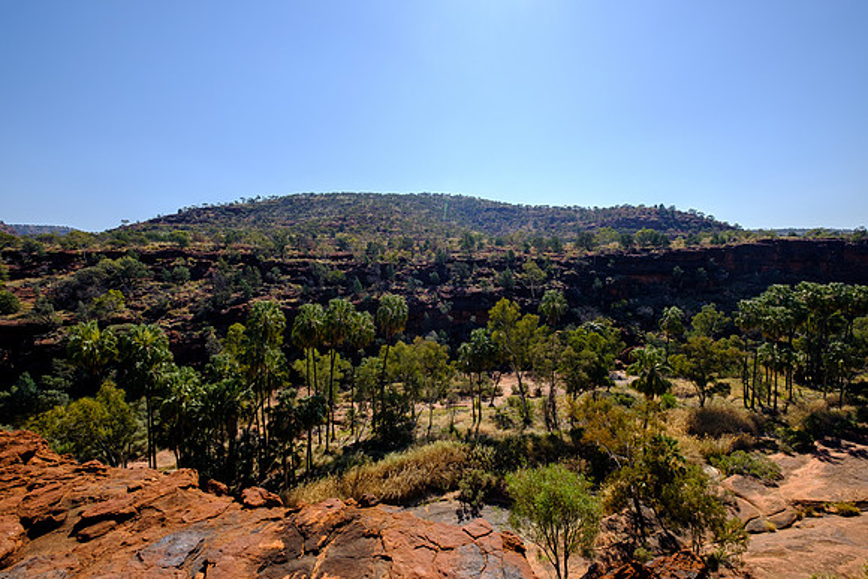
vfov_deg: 77.4
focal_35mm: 15
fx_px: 362
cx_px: 434
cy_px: 290
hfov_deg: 100.4
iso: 200
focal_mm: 10
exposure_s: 1/420
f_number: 8
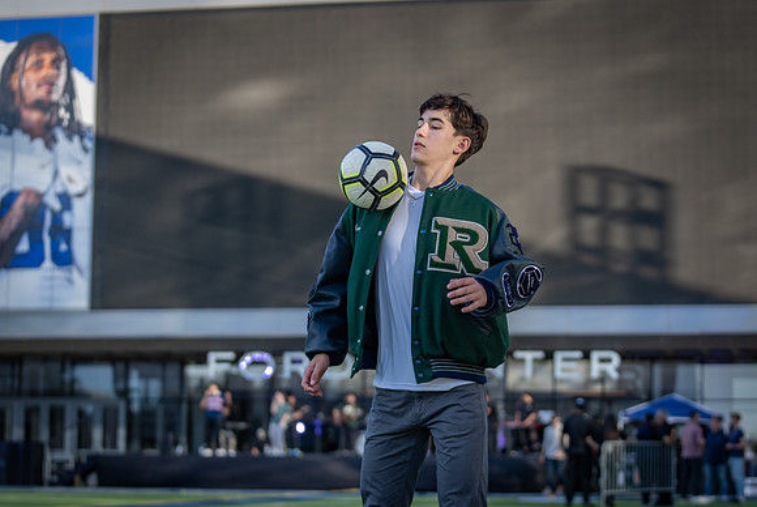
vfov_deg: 15.5
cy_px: 298
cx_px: 401
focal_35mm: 88
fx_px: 1859
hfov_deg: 23.0
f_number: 2.8
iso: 250
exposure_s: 1/1000
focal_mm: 71
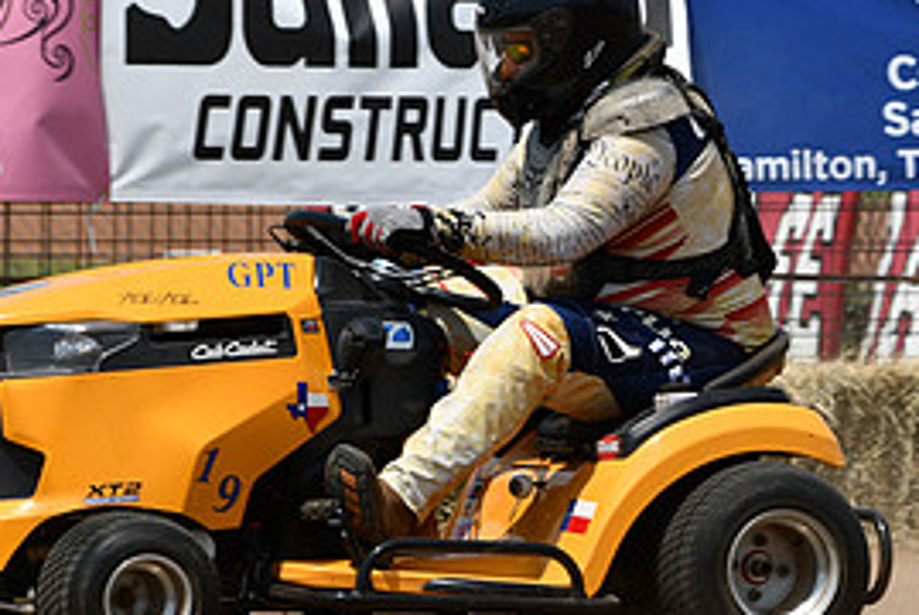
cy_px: 255
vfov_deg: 2.6
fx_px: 13595
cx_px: 676
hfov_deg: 3.9
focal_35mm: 532
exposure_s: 1/500
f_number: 8
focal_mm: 165
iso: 100
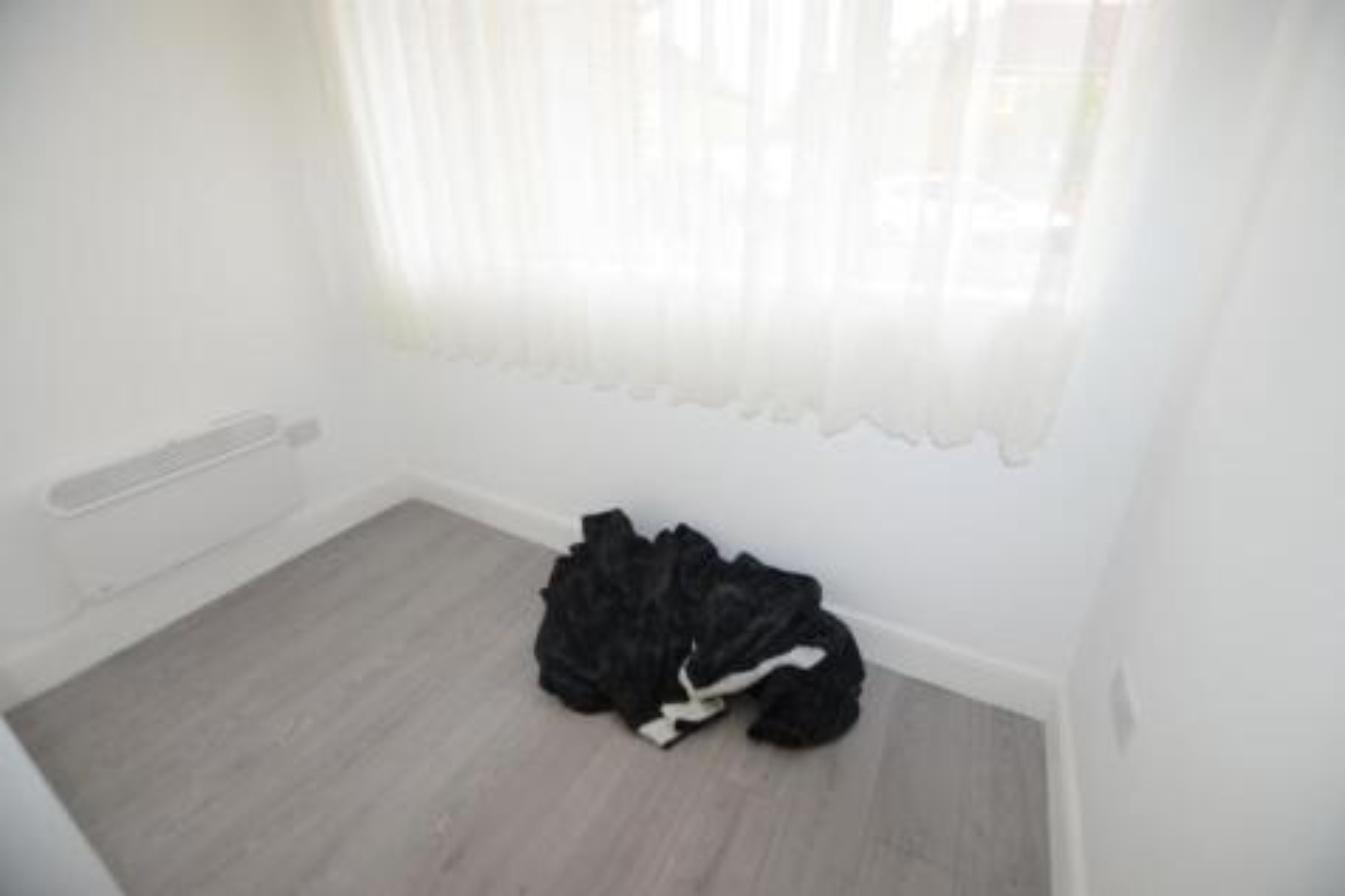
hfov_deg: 100.4
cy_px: 448
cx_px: 672
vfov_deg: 77.3
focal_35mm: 15
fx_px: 560
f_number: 3.5
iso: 280
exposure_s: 1/125
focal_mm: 10
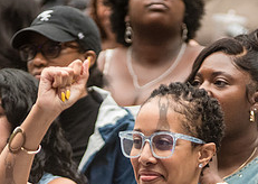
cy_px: 278
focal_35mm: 654
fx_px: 4782
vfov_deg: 2.2
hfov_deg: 3.1
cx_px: 170
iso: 3200
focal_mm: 200
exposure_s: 1/400
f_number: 4
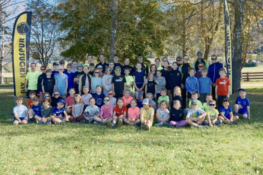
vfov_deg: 37.9
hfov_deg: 54.4
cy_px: 88
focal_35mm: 35
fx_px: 256
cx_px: 132
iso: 500
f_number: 8
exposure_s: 1/125
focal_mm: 23
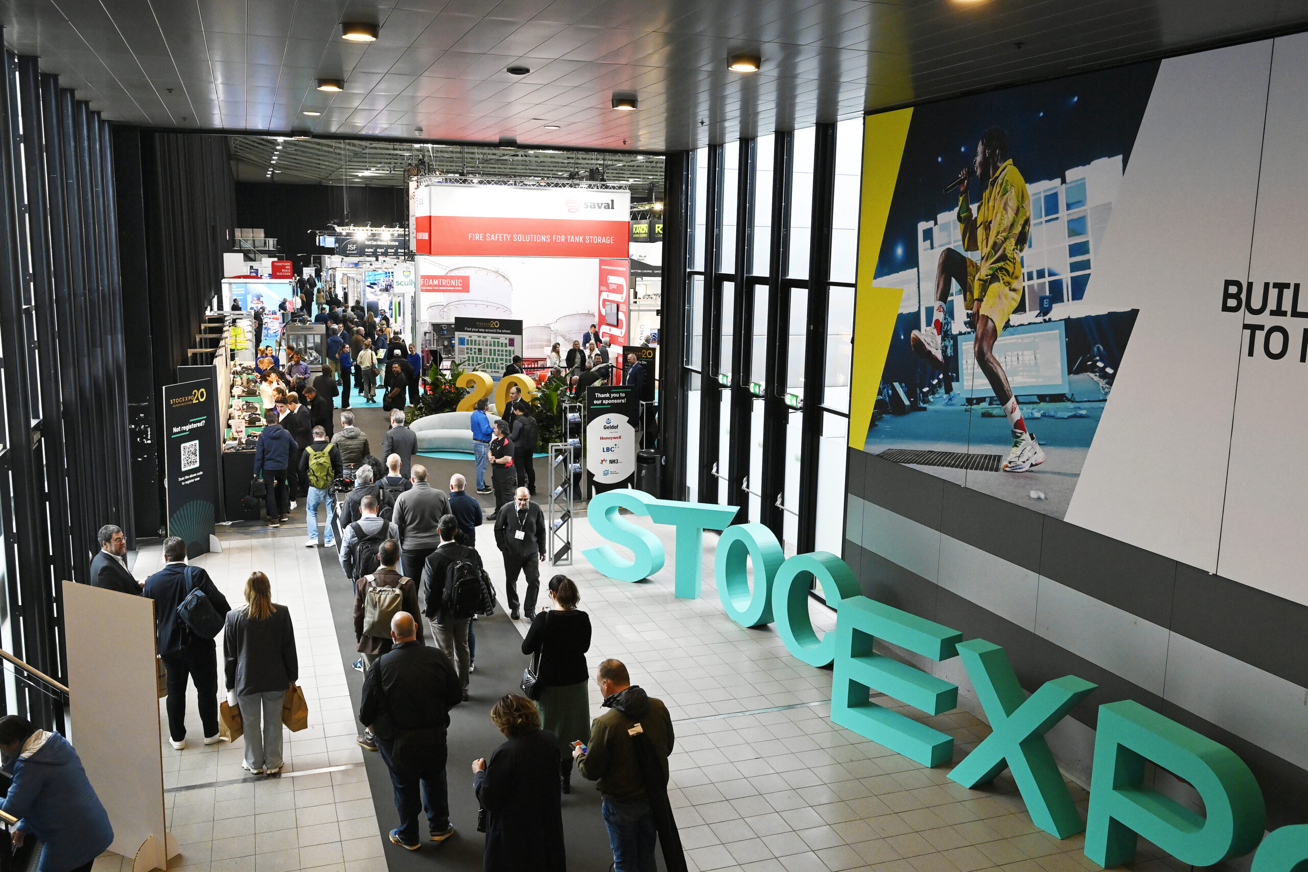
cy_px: 436
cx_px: 654
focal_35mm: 31
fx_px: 1126
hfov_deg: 60.3
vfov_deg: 42.3
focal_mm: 31
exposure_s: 1/200
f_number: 5.6
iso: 4000
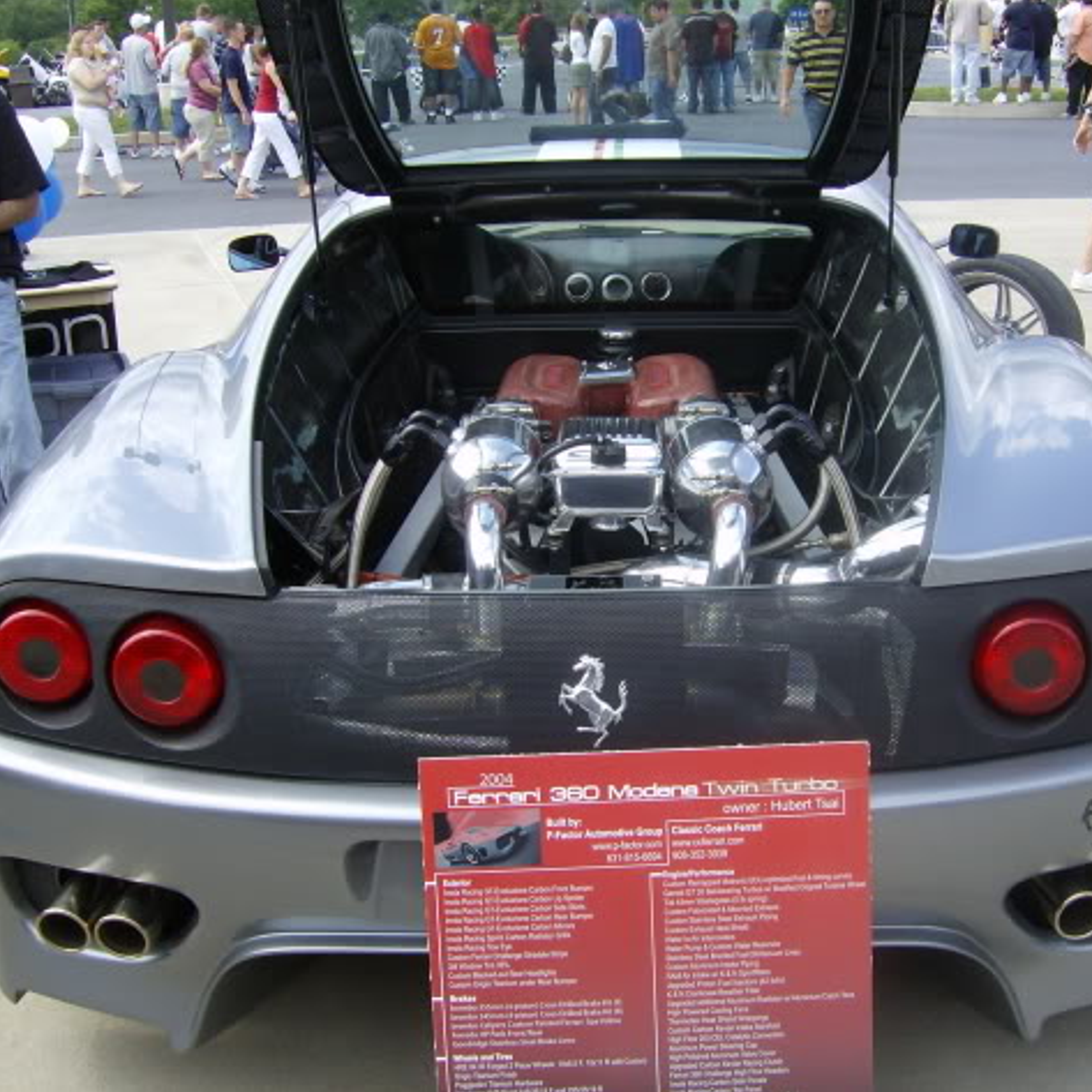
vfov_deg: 39.2
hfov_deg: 39.1
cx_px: 623
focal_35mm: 43
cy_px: 546
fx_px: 1535
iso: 100
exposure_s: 1/314
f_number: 4.7
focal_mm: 6
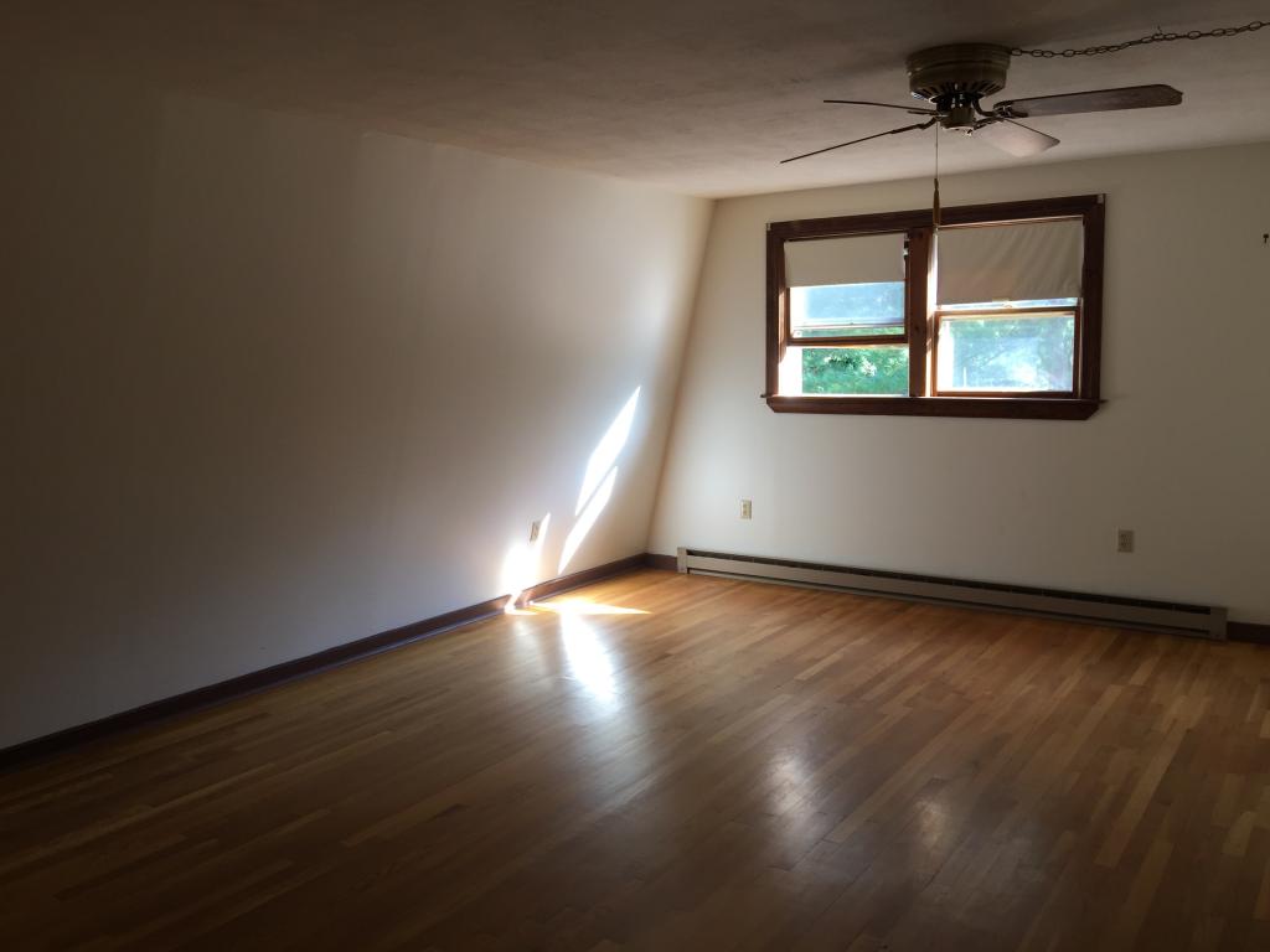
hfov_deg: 61.7
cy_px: 476
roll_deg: -0.1
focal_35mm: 29
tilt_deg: -6.1
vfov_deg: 48.2
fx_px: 1064
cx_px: 635
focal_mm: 4.15
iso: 32
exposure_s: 1/50
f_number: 2.2
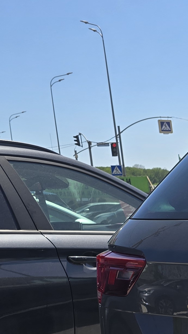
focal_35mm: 82
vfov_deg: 25.0
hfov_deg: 12.1
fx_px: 726
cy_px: 313
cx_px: 441
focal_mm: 6.3
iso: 12
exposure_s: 1/715
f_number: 1.7
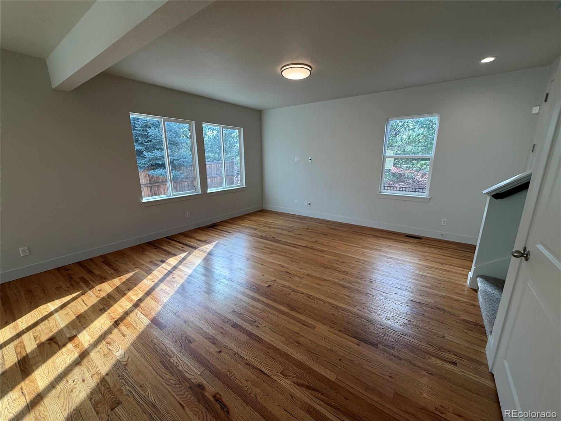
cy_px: 210
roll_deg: +0.8
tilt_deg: -14.2
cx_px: 280
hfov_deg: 102.1
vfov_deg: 85.7
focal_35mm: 14
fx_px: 227
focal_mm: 2.22
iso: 64
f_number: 2.2
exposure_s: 1/120
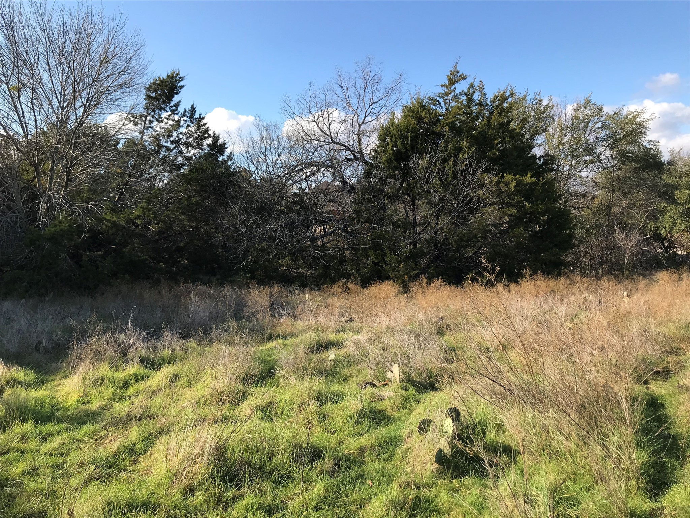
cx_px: 345
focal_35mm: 28
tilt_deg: -3.8
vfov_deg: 49.7
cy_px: 259
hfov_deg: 63.4
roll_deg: +2.2
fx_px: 558
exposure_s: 1/1168
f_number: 1.8
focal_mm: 3.99
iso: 20
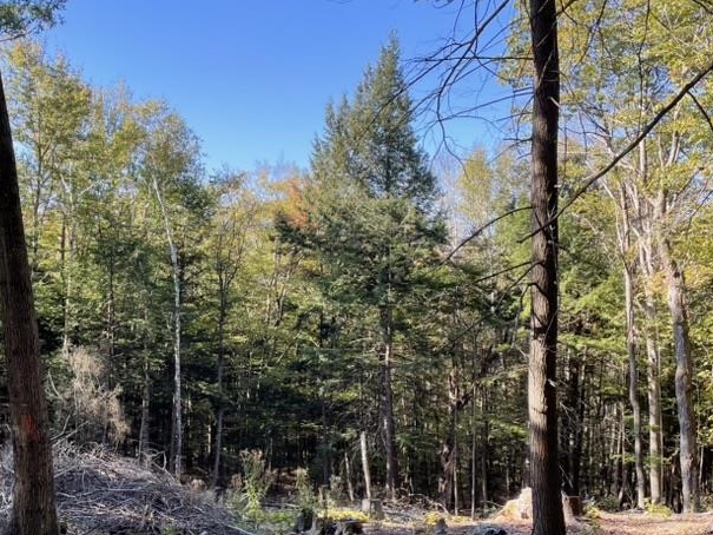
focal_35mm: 44
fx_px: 906
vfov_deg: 32.6
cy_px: 358
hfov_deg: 42.4
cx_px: 246
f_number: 1.6
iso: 32
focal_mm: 4.2
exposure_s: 1/463
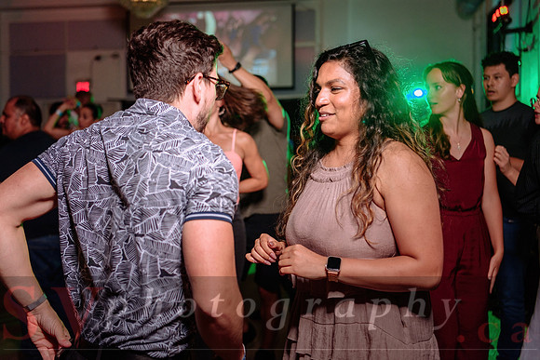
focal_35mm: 45
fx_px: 680
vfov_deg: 29.7
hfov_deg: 43.3
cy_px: 175
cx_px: 262
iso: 800
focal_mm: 44
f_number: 2.8
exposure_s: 1/80
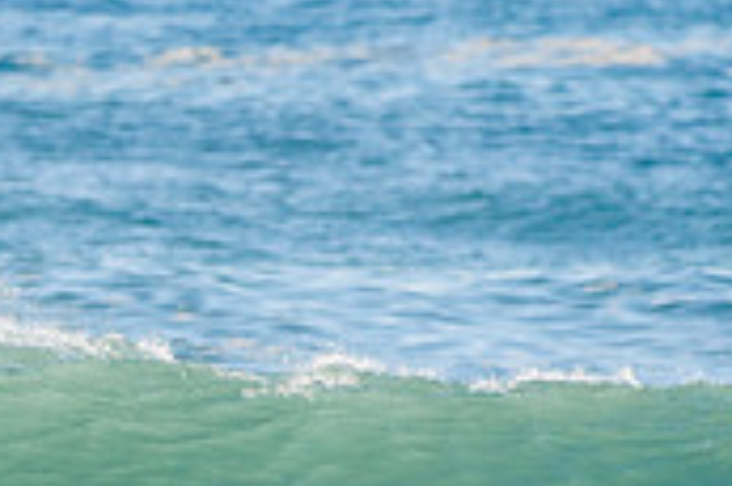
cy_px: 775
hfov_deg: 1.2
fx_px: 34046
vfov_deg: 0.8
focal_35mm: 1676
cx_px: -152
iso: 320
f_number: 5.6
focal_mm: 500
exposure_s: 1/1600
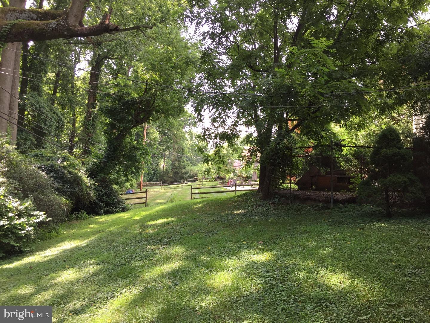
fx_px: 360
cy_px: 162
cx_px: 215
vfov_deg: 48.2
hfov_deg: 61.7
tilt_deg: +1.4
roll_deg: -2.9
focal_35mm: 29
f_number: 2.2
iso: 32
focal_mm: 4.15
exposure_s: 1/153
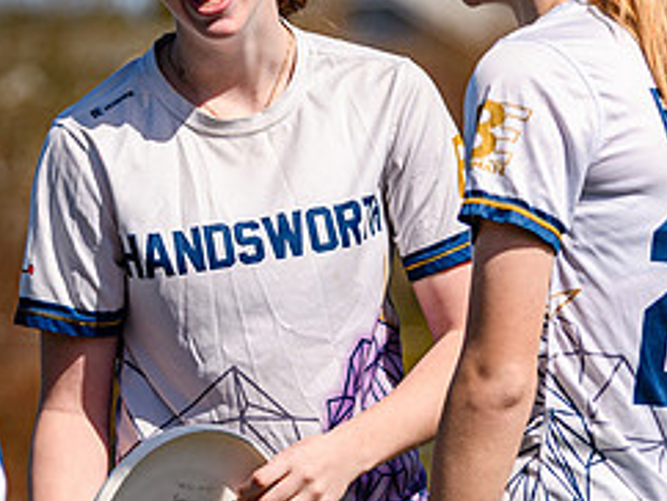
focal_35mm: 462
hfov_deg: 4.3
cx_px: 330
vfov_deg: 3.2
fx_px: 8911
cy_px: 313
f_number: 3.2
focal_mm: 110
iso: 100
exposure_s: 1/2500
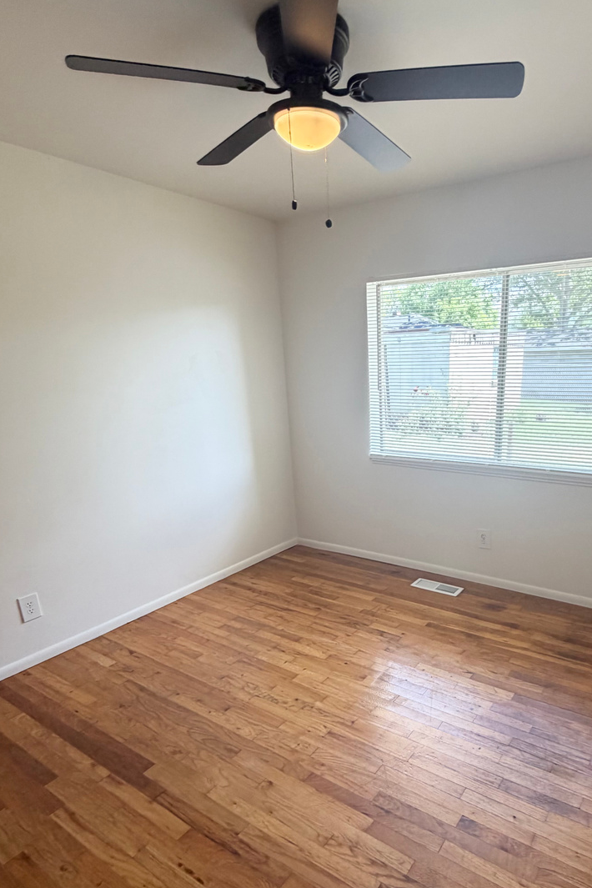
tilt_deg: -16.9
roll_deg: -0.9
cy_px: 523
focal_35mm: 21
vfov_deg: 80.5
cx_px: 383
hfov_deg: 58.5
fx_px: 518
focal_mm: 2.22
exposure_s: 1/121
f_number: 2.2
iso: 125
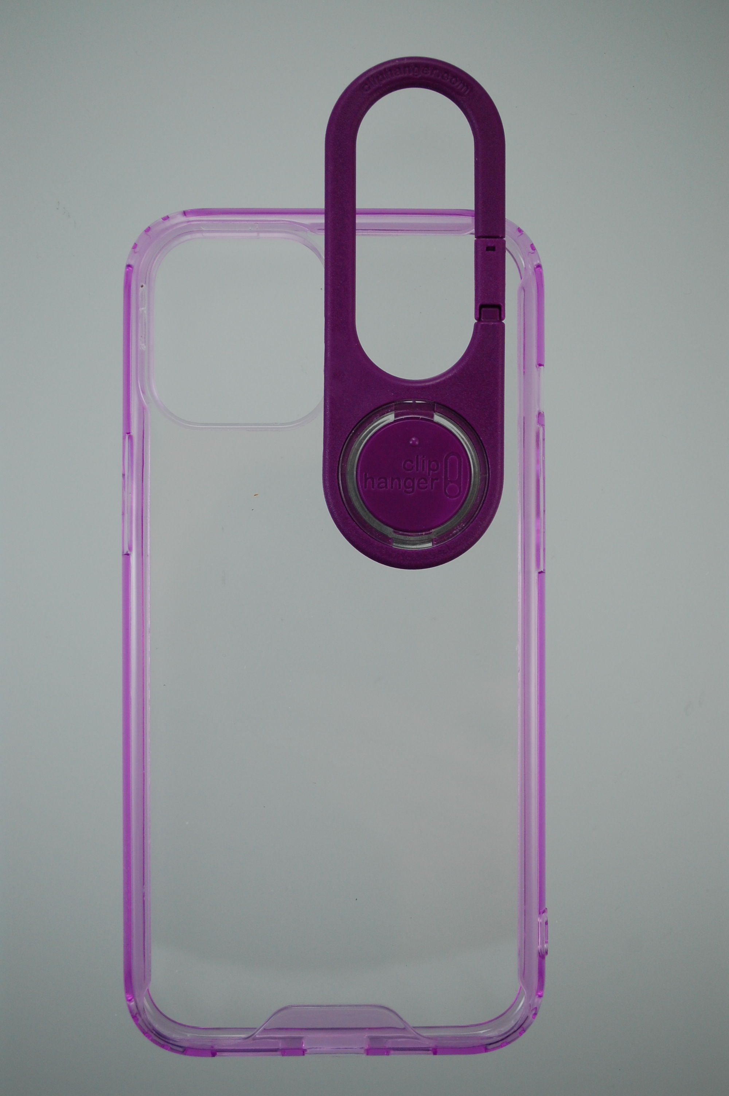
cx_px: 364
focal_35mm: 52
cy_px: 548
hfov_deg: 25.7
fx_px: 1598
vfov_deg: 37.9
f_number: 5.3
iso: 400
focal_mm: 35
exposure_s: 1/100
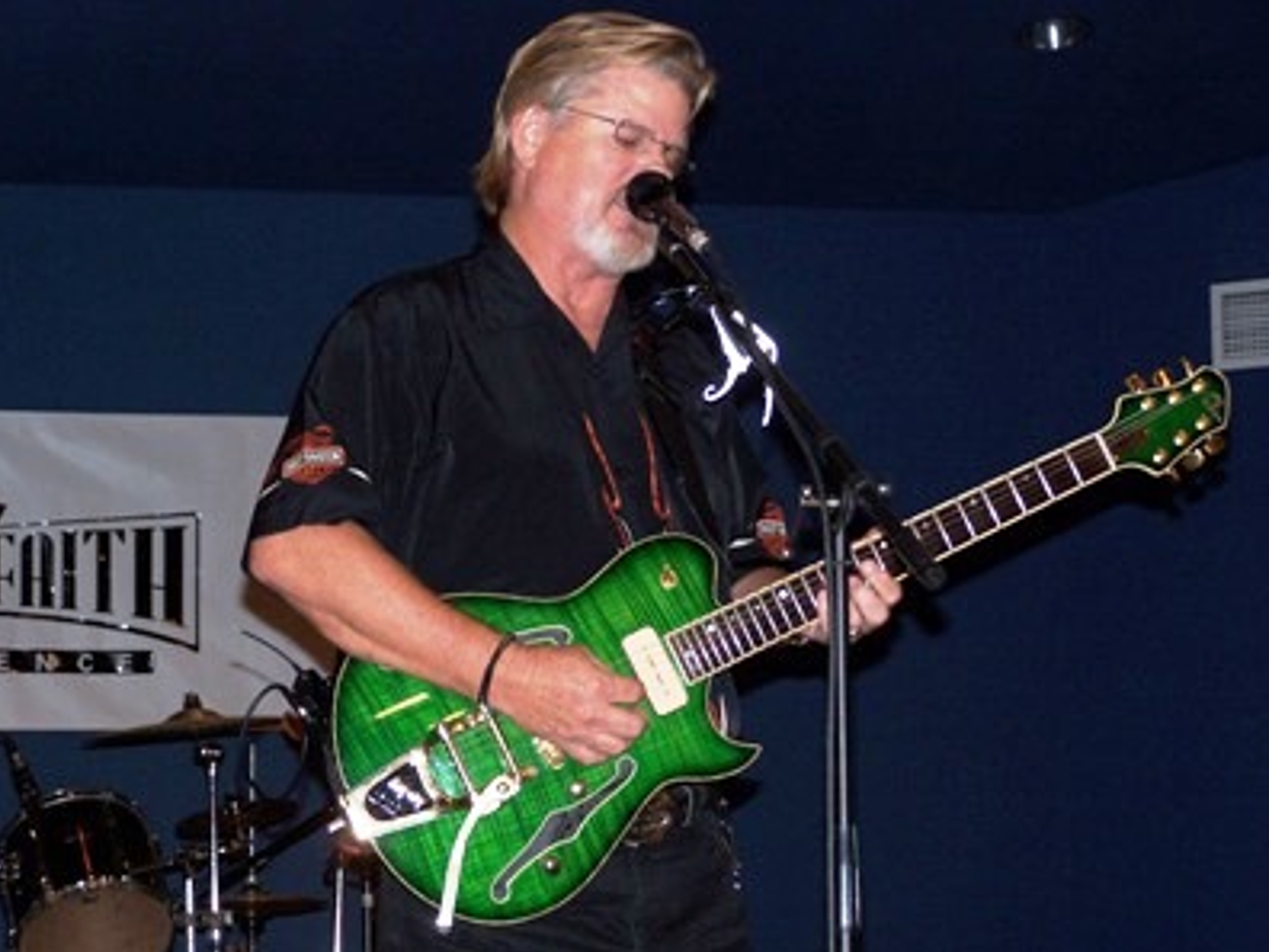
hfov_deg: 18.5
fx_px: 3886
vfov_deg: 14.0
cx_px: 634
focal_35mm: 106
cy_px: 478
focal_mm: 17.5
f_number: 3.2
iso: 140
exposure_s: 1/100
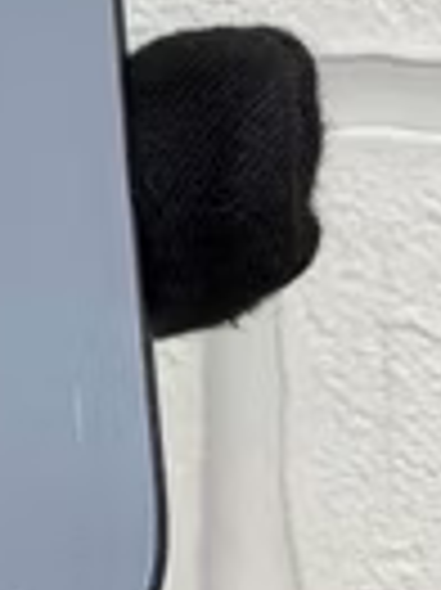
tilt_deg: +3.6
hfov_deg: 6.2
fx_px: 3981
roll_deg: +0.8
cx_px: -436
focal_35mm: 234
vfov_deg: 8.3
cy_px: -351
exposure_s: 1/100
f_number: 1.78
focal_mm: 6.76
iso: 100
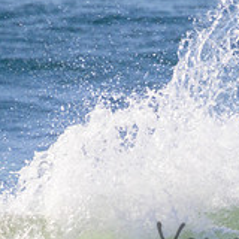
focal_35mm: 2469
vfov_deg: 0.7
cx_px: 311
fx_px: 19286
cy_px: 232
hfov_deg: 0.7
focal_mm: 800
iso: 1000
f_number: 11
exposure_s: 1/2000
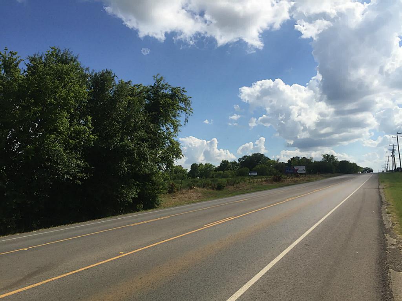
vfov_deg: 48.2
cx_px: 201
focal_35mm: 29
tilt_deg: +5.3
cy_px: 150
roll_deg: +1.4
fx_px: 337
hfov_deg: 61.7
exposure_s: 1/3597
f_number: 2.2
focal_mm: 4.15
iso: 32
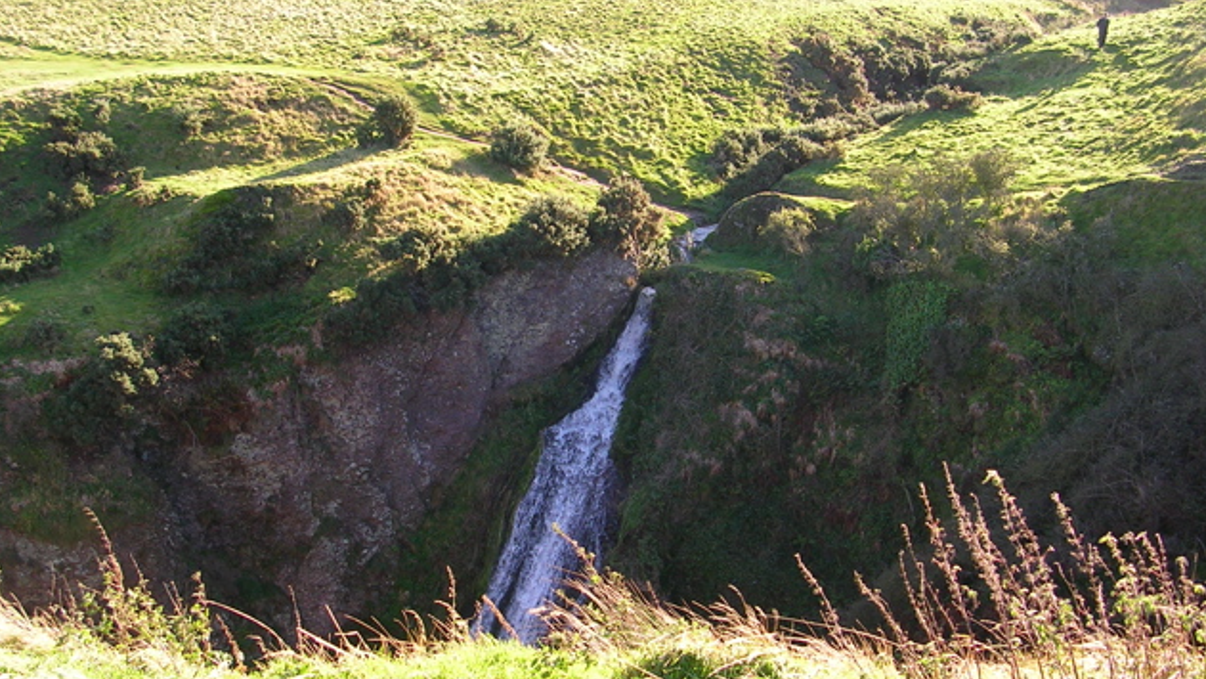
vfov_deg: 28.3
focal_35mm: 42
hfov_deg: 48.4
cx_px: 606
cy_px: 394
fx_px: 1343
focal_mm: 5.8
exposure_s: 1/153
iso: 50
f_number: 2.8
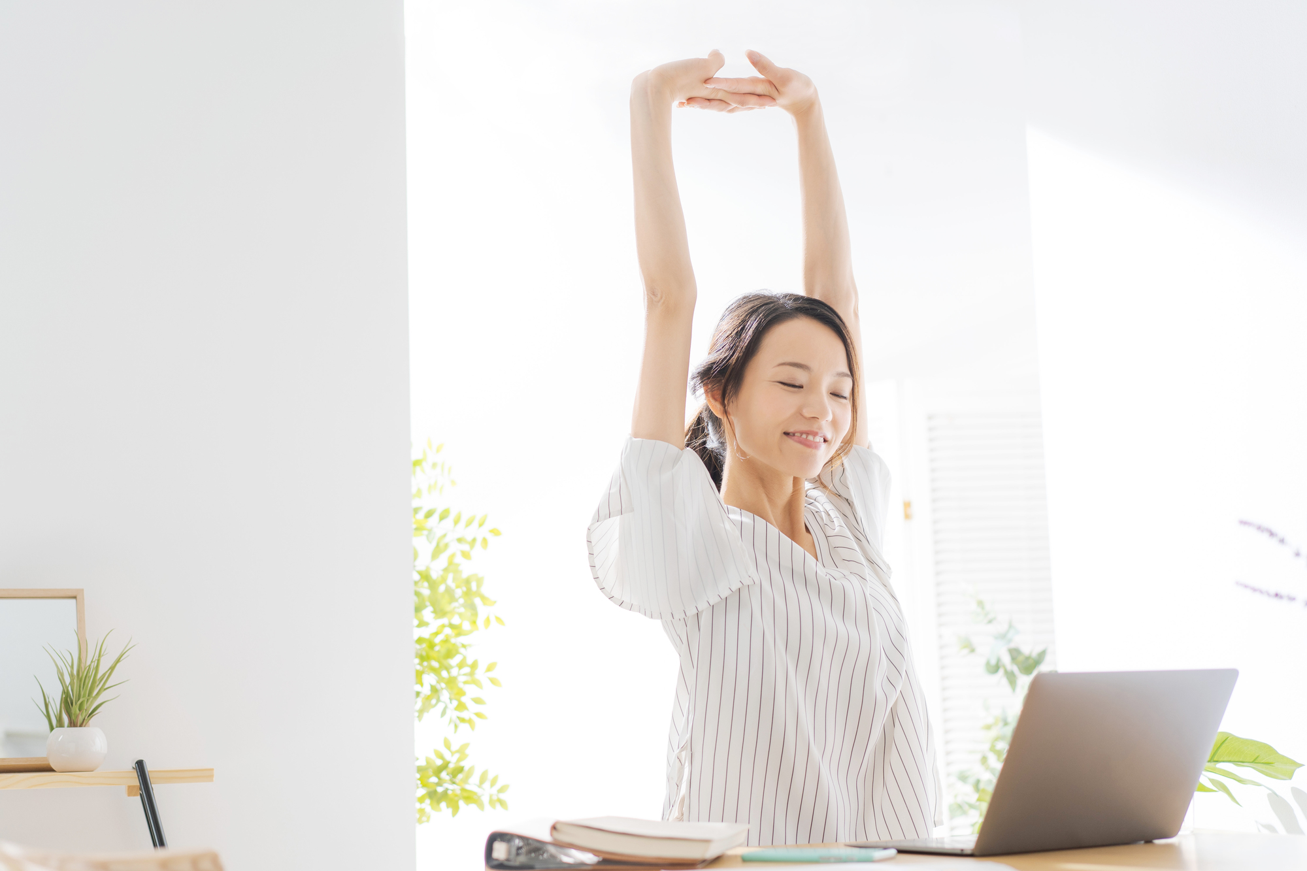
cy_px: 436
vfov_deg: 24.6
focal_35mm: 55
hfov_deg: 36.2
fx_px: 1996
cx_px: 654
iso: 200
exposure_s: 1/160
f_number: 2.5
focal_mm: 55
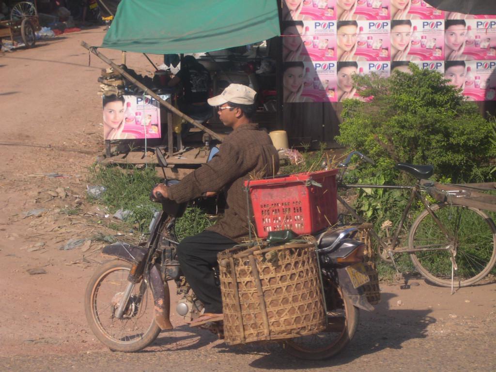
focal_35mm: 114
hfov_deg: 17.3
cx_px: 248
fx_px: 1633
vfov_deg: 13.0
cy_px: 186
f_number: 4.9
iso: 100
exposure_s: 1/284
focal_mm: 24
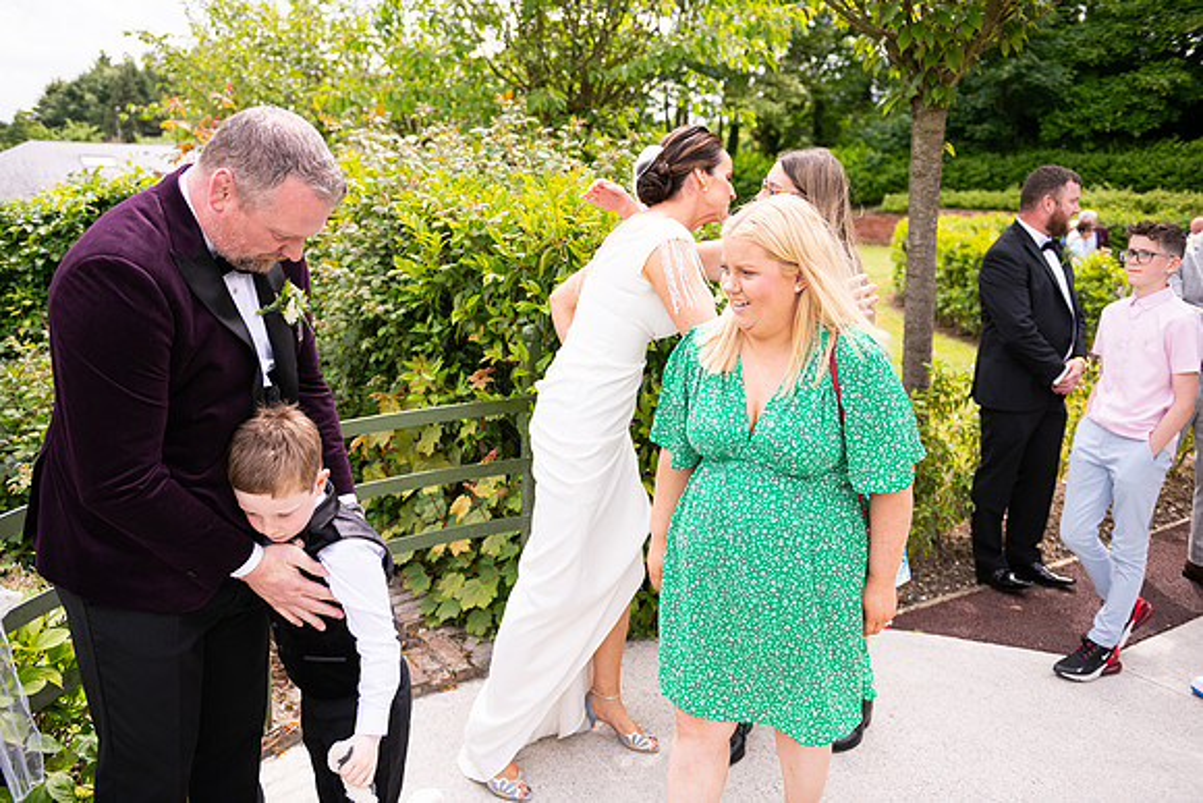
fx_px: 969
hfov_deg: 63.6
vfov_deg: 45.0
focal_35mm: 29
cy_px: 402
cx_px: 602
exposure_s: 1/1250
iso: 250
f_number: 3.5
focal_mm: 29
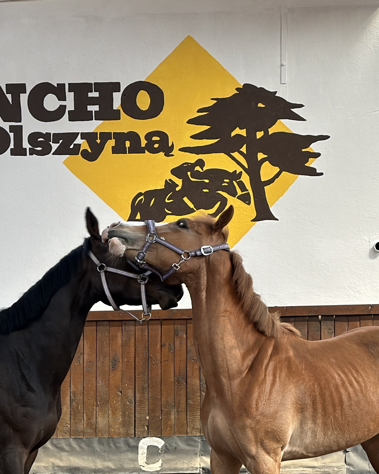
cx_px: 125
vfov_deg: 19.1
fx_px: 1374
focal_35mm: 98
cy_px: 453
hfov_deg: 15.7
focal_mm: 6.86
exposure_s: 1/65
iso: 125
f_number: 1.78
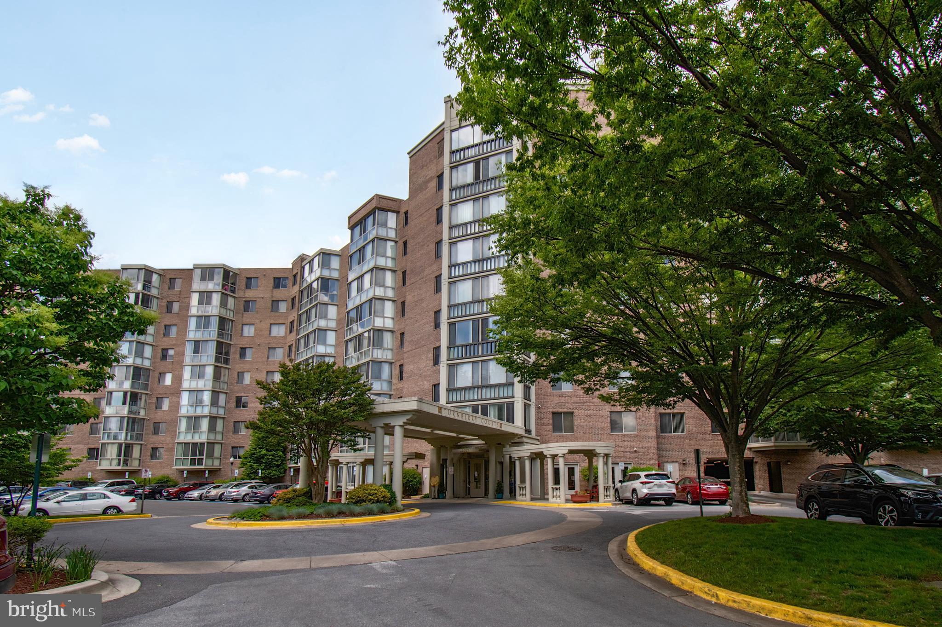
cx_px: 471
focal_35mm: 15
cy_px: 314
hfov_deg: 100.4
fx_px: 392
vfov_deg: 77.3
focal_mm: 10
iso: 200
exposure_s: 1/400
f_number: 10
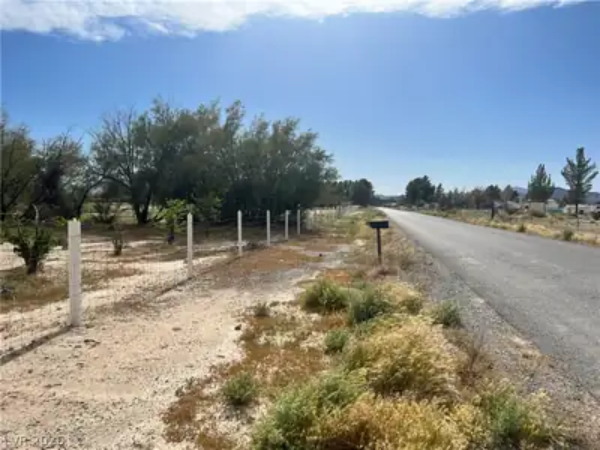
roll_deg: -1.2
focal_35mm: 26
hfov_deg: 67.3
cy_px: 225
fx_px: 451
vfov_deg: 53.1
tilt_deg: -3.2
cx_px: 300
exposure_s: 1/10309
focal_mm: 5.7
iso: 50
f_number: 1.5
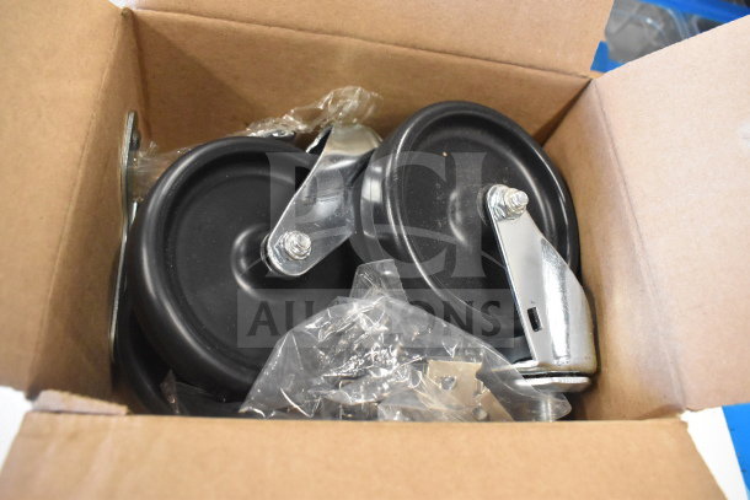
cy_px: 250
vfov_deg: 48.0
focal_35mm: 27
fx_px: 563
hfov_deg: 67.4
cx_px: 375
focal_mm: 18
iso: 6400
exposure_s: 1/125
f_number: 5.6
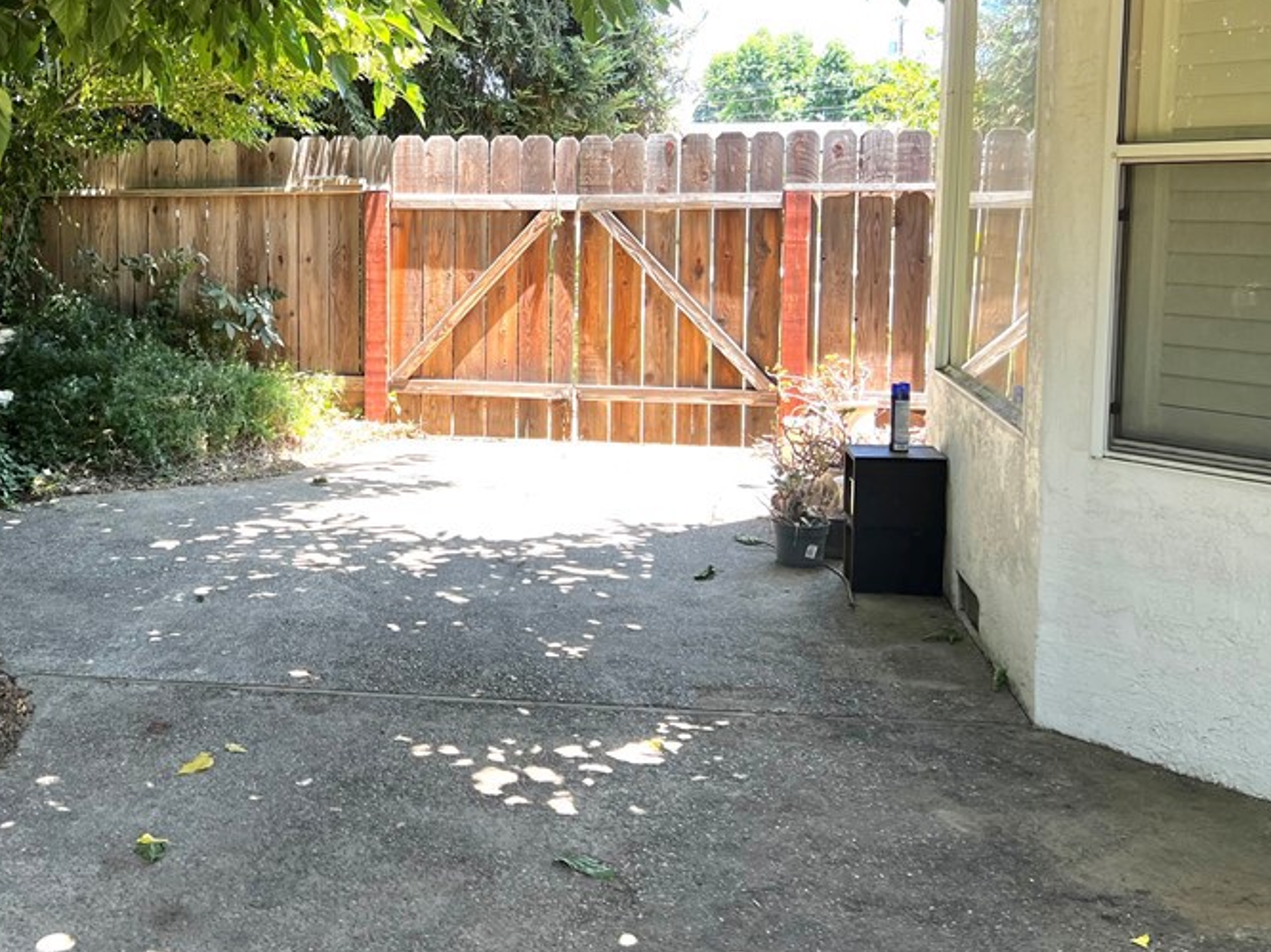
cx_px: 309
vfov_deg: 35.6
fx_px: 1468
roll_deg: +0.7
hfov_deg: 45.1
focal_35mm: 40
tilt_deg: -6.7
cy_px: 324
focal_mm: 5.7
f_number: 1.5
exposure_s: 1/200
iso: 40
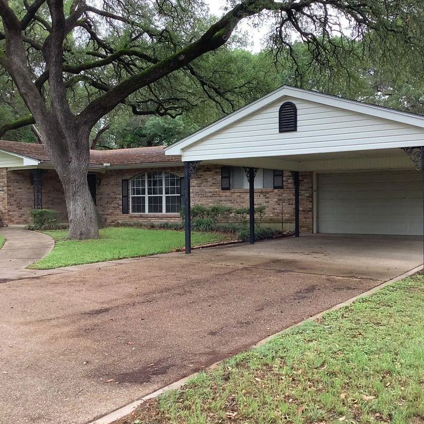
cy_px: 213
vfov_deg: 44.9
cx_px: 229
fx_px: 513
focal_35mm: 37
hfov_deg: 44.9
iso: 50
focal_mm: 3.3
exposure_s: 1/100
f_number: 2.4
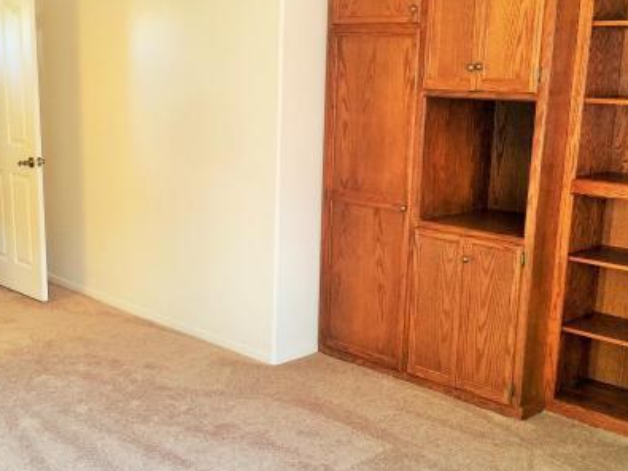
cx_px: 261
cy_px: 264
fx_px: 852
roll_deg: -1.7
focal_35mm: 47
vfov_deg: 30.8
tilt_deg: -12.9
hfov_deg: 40.3
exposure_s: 1/15
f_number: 2.2
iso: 50
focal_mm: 4.15
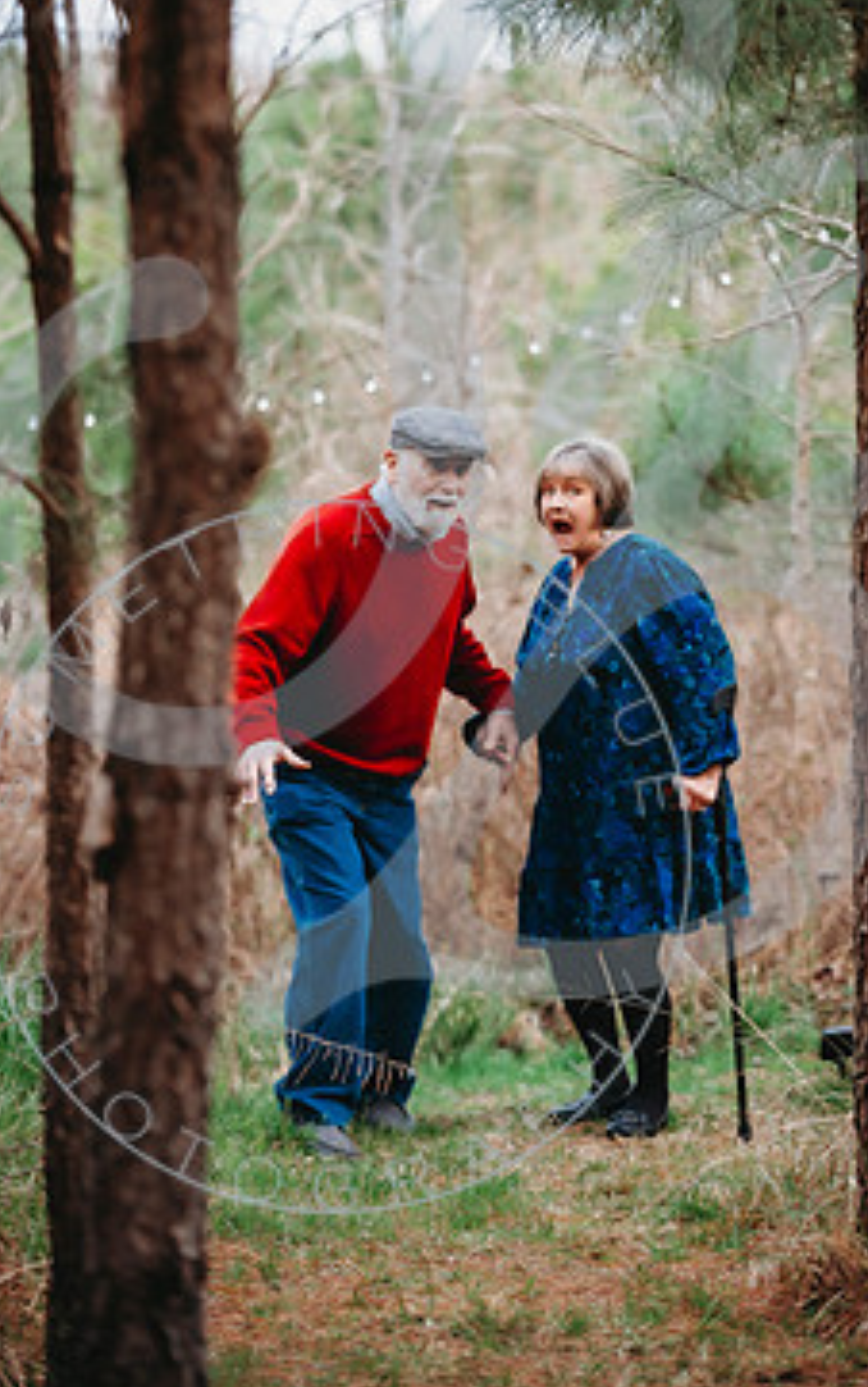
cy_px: 565
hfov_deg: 8.0
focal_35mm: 165
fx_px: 6238
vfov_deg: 12.7
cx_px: 507
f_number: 2.8
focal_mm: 130
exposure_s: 1/250
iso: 400
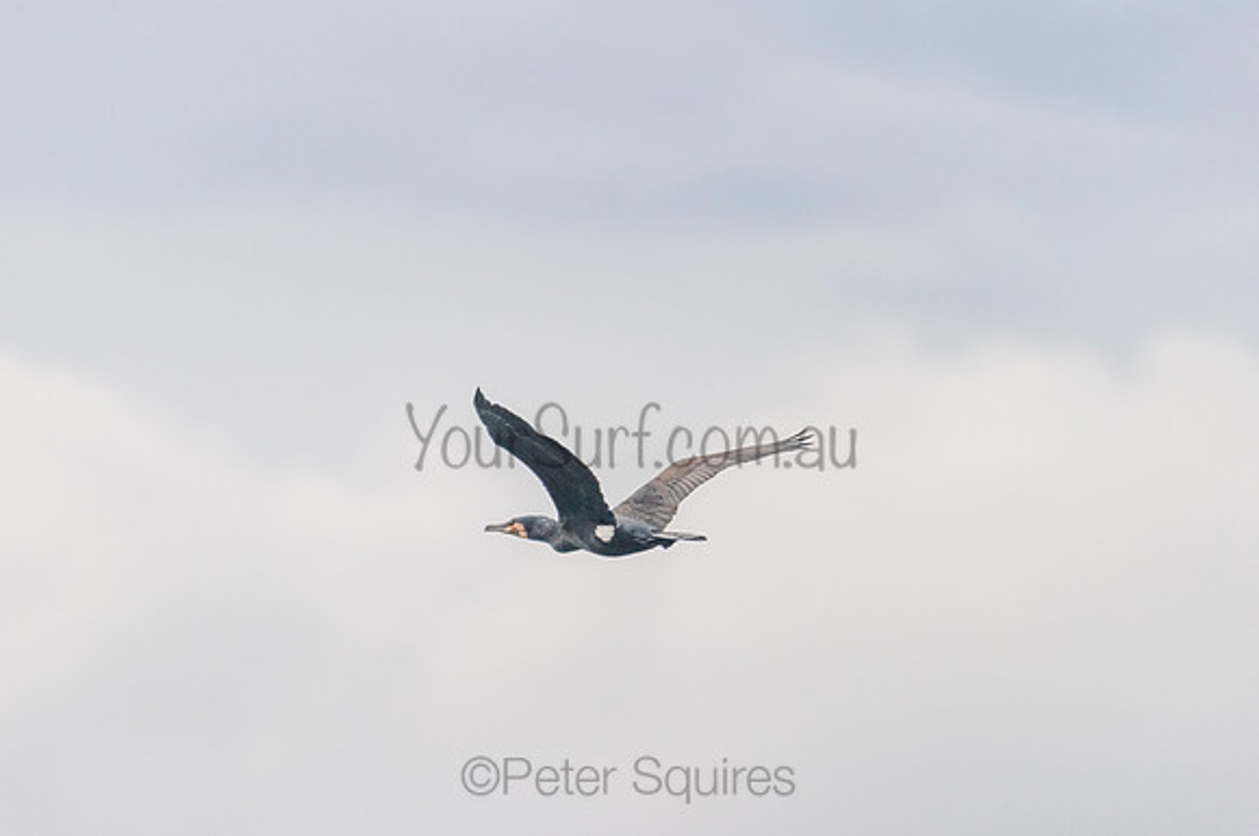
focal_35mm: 501
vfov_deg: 2.7
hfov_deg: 4.1
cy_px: 418
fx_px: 17488
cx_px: 630
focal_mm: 500
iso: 1250
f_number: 5.6
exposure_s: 1/1600
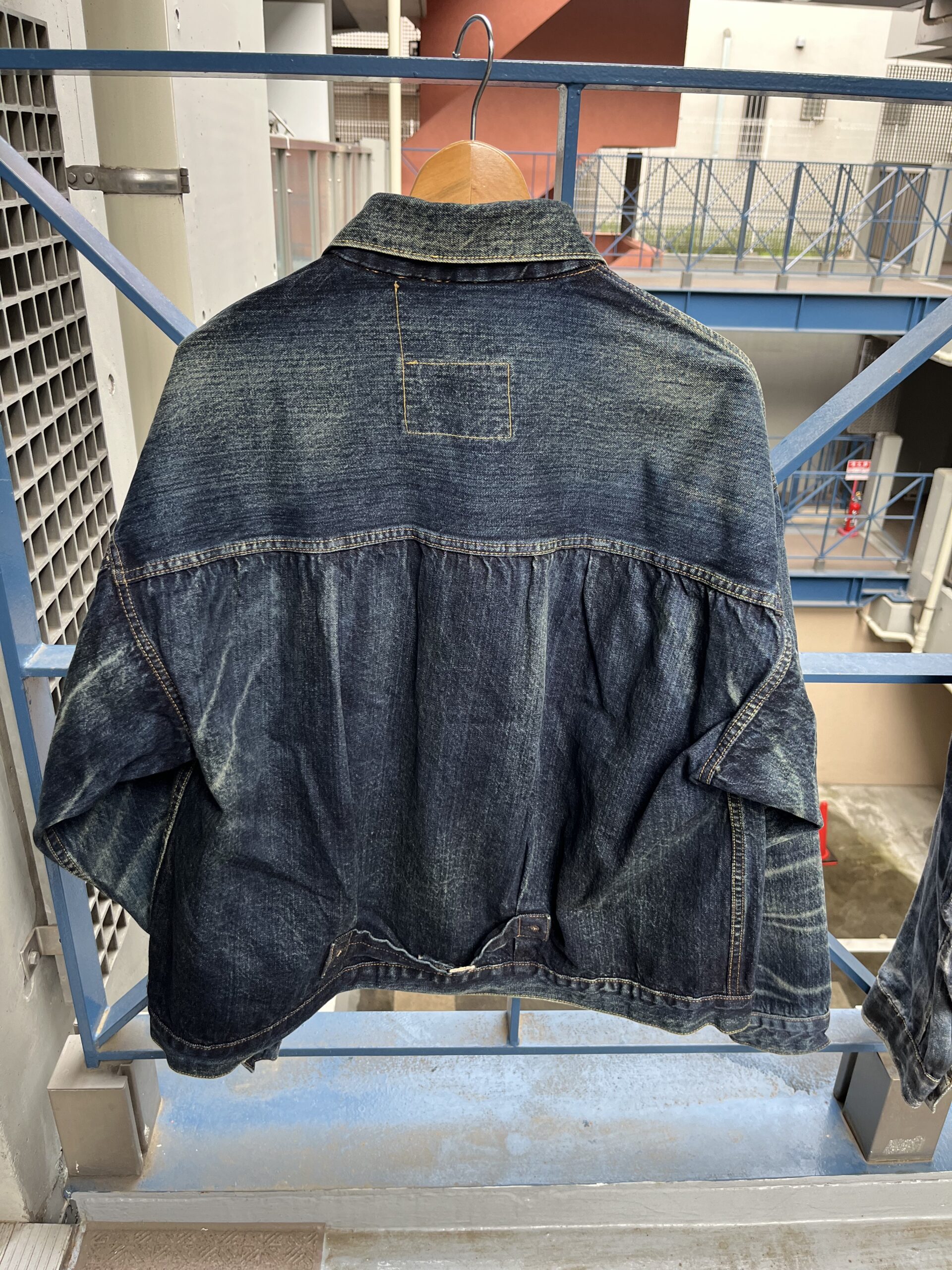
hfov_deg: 53.1
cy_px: 635
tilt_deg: -26.2
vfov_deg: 67.3
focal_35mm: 26
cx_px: 476
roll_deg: -1.5
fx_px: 953
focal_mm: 5.1
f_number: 1.6
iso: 125
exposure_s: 1/113
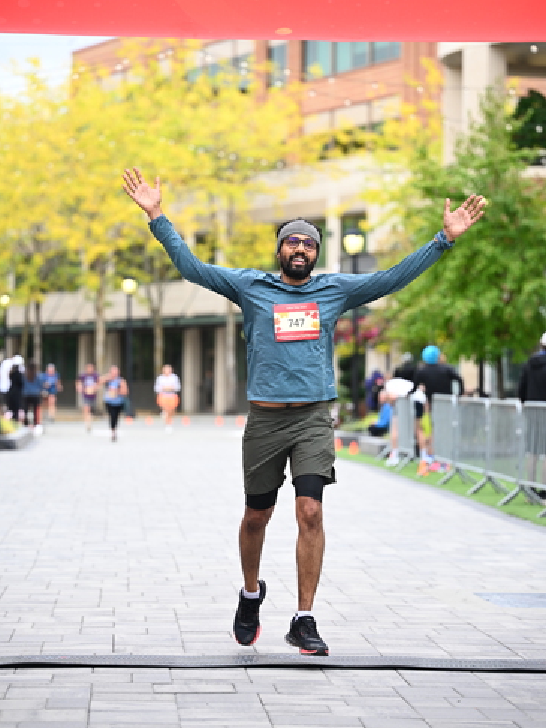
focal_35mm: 112
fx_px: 2353
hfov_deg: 13.2
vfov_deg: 17.6
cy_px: 336
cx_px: 273
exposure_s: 1/1600
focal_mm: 103
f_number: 2.8
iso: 640
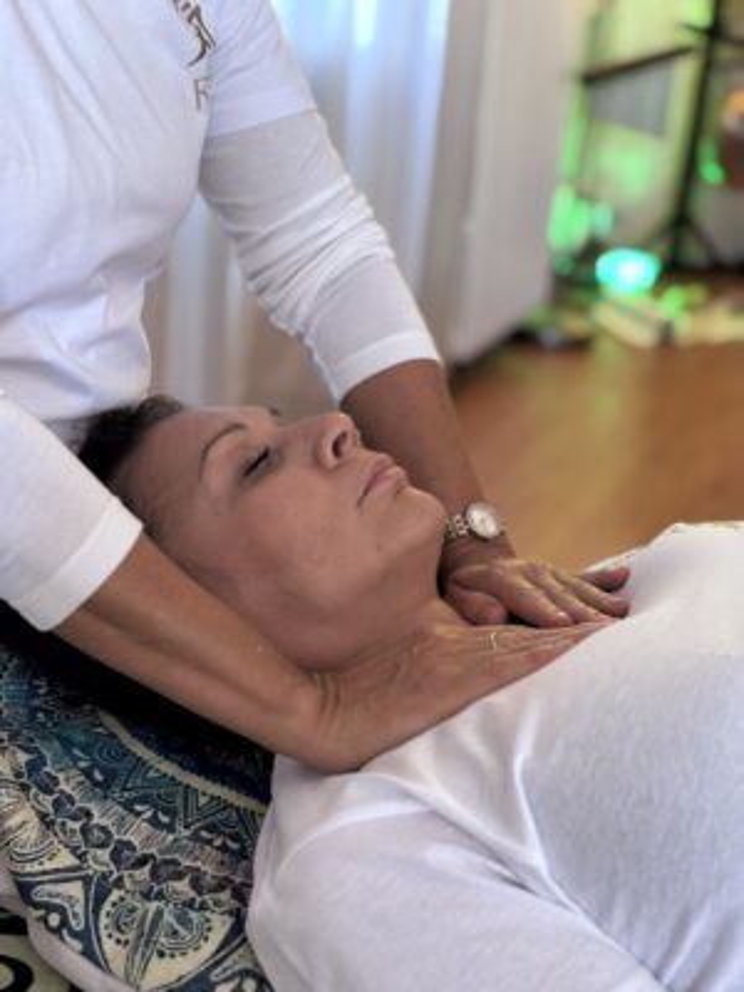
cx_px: 372
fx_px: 1490
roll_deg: -4.6
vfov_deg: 36.8
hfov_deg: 28.0
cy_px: 496
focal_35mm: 52
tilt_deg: -23.2
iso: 640
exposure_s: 1/17
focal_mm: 5.96
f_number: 1.6
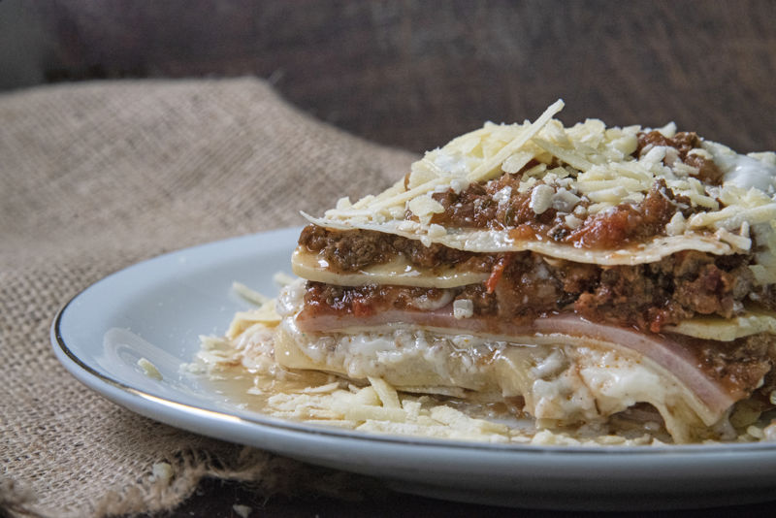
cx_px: 388
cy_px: 259
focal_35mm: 120
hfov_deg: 17.1
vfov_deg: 11.4
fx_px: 2587
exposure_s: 1/500
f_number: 13
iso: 2500
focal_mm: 120
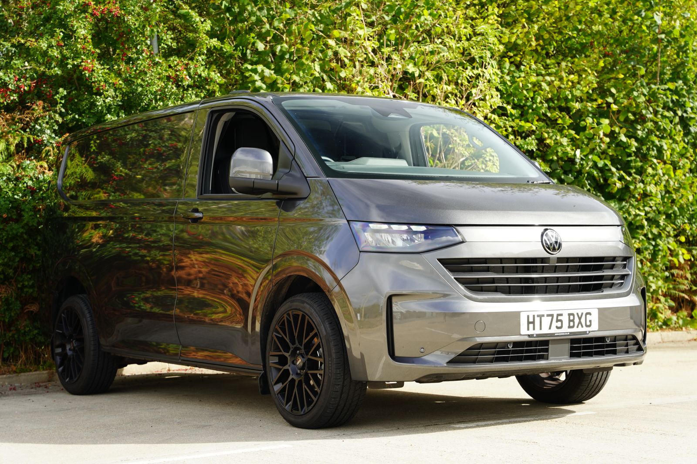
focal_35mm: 64
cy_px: 232
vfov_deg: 21.0
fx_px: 1248
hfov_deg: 31.2
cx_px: 348
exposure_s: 1/100
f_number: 5
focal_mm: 64.5
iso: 100
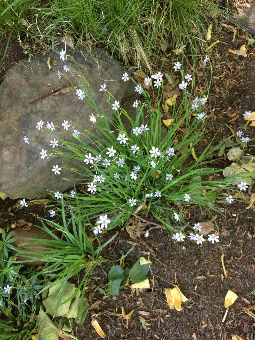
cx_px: 128
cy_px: 170
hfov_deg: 48.2
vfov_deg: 61.7
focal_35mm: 29
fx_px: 285
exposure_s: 1/15
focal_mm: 4.15
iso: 50
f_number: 2.2
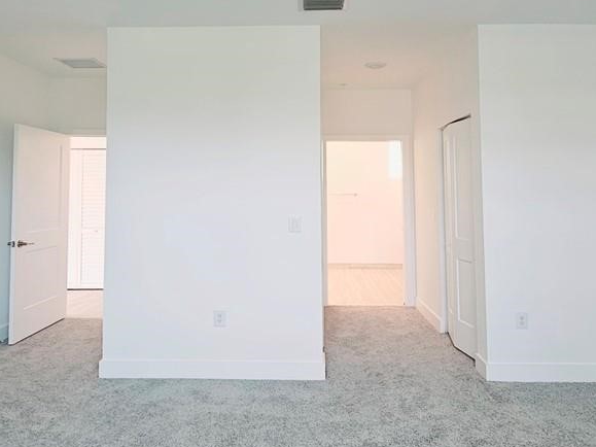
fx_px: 396
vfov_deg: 58.1
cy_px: 280
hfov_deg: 73.9
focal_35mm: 23
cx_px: 295
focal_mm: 2.2
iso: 64
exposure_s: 1/60.2
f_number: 2.2
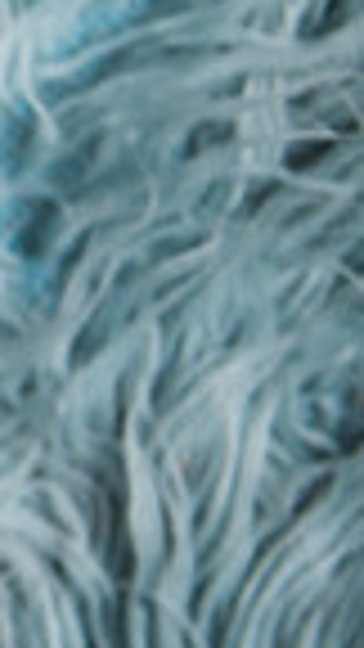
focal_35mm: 152
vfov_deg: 14.1
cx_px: -683
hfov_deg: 7.2
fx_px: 2608
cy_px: 142
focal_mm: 36
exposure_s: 1/160
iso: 100
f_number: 2.8
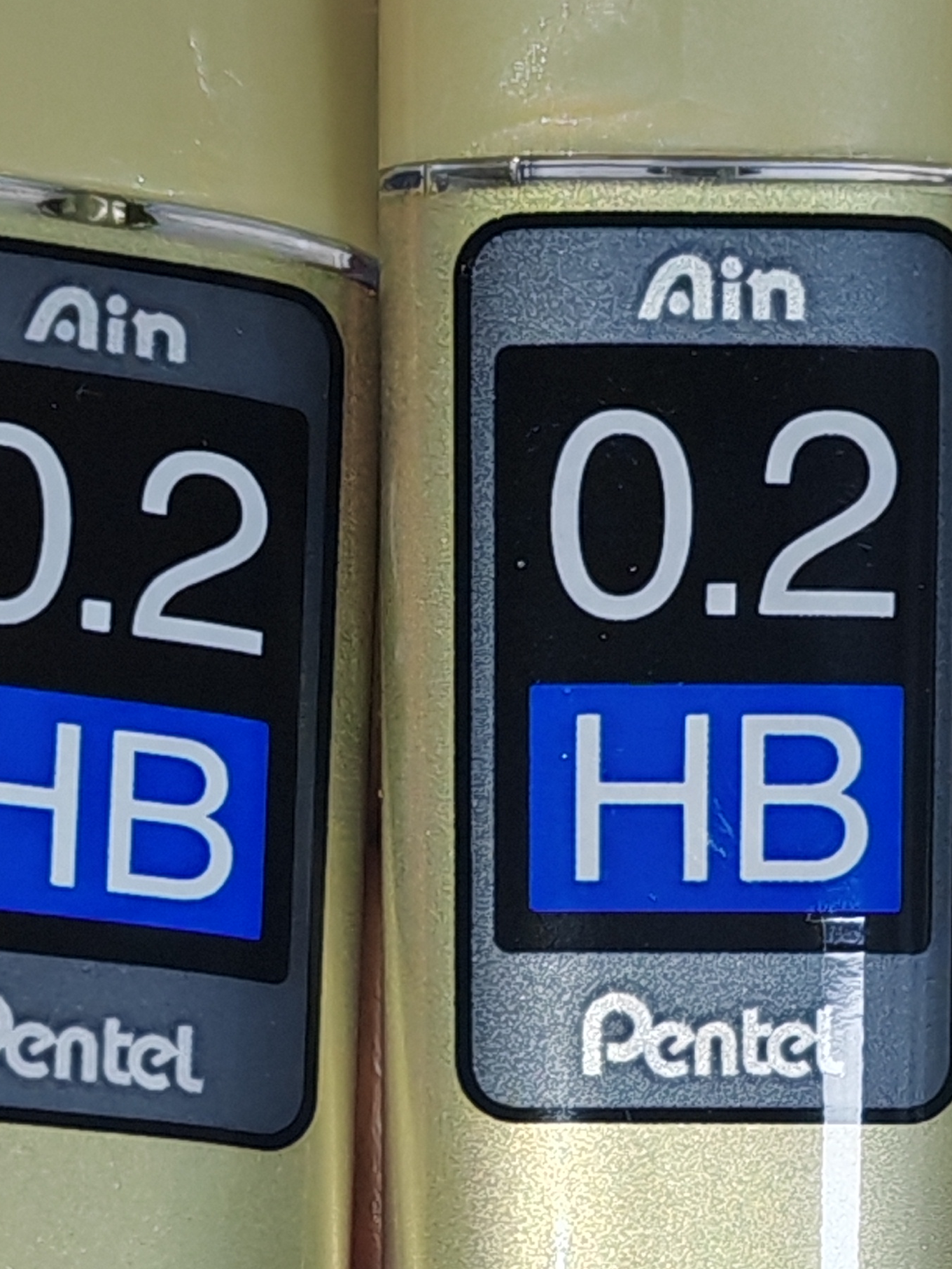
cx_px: 539
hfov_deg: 12.1
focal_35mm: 122
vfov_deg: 15.9
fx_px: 4473
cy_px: 1229
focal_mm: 5.52
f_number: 1.95
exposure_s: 1/100
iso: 200
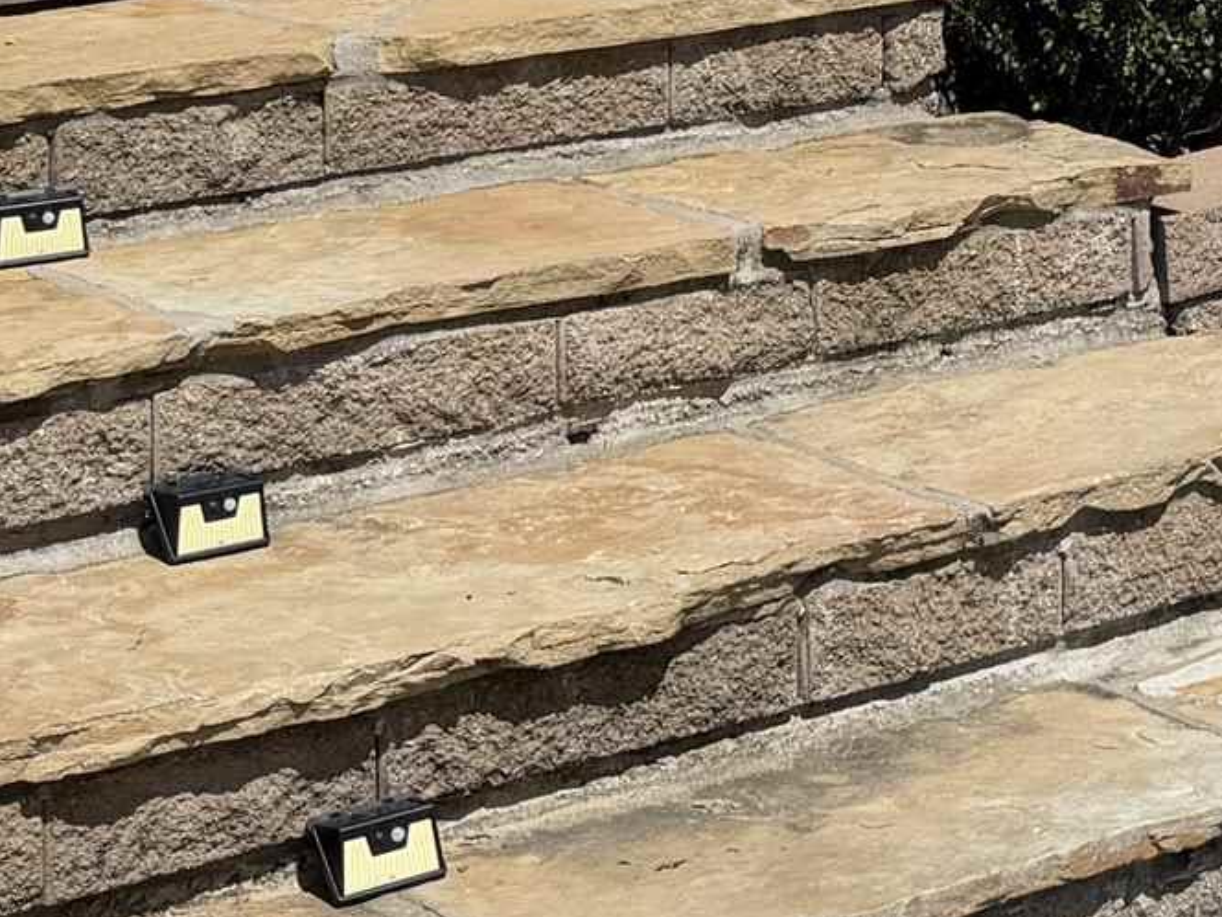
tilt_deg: +1.0
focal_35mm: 111
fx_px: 3918
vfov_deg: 12.4
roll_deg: +0.8
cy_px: -661
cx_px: 1647
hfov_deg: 16.6
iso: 80
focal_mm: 6.76
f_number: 1.78
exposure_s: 1/7353
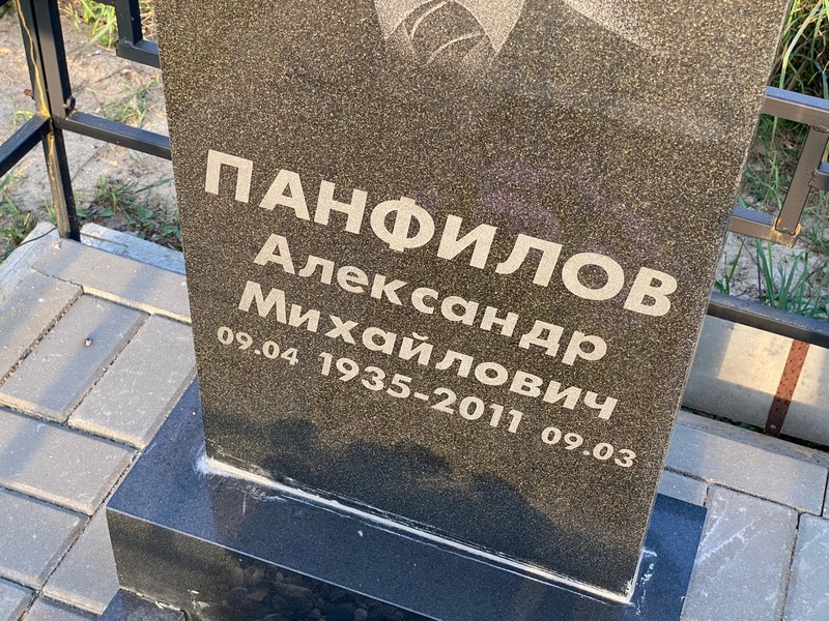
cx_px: 414
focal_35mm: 52
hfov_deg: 36.8
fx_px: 1245
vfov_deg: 28.0
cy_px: 310
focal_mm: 6
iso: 32
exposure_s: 1/122
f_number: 2
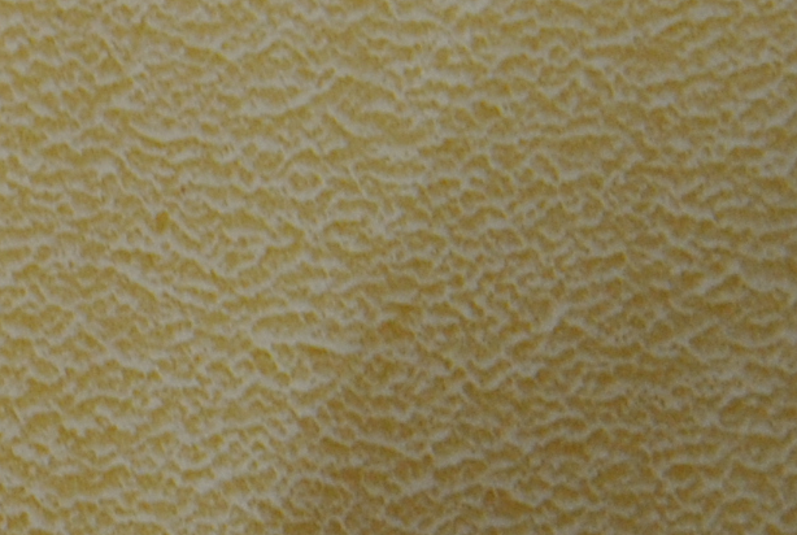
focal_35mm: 219
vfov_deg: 6.3
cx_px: -588
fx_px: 4866
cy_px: 444
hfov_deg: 9.0
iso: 360
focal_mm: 31
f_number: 4.2
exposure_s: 1/60
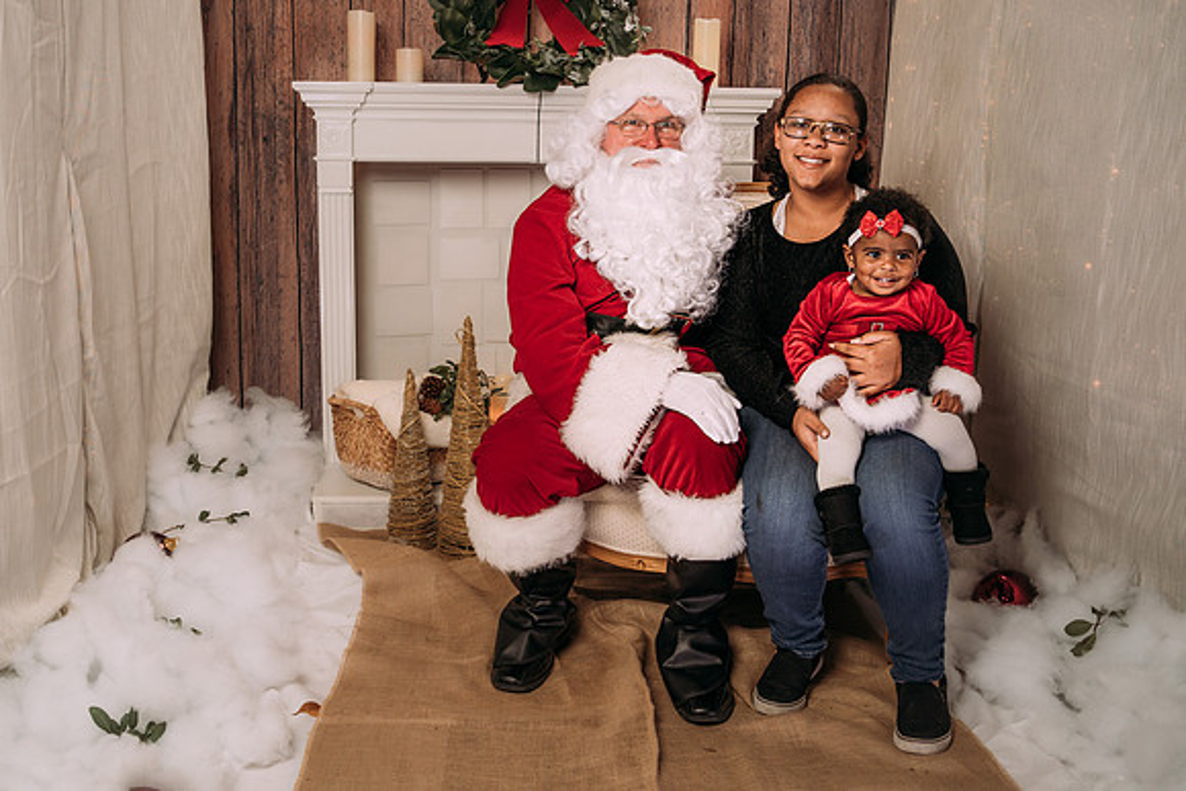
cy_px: 372
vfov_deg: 33.8
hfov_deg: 48.9
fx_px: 1301
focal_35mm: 39
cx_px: 536
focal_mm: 35
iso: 100
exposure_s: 1/100
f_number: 5.6
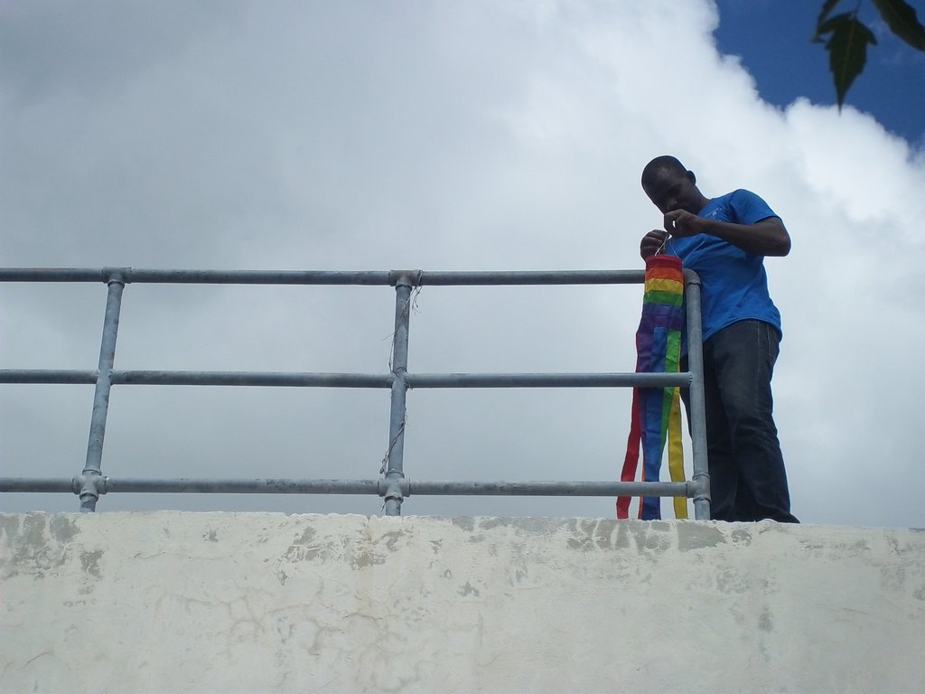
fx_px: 2886
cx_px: 462
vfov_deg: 13.7
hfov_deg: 18.2
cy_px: 347
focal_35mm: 108
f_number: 5.6
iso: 80
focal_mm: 19.5
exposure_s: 1/800
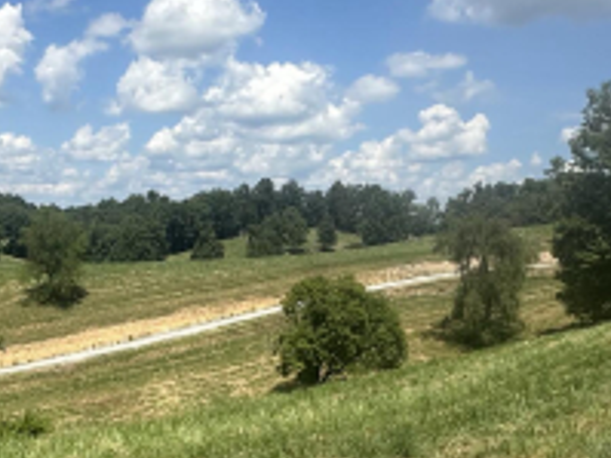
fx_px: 829
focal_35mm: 47
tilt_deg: -2.7
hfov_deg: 39.3
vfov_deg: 30.7
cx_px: 149
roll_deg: +0.0
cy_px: 283
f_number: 2.2
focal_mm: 2.22
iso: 50
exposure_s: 1/2398
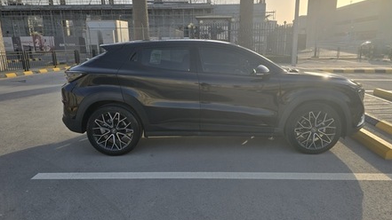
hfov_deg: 71.9
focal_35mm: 26
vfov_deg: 44.4
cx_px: 202
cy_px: 107
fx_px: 270
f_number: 1.7
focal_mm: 6.3
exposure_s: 1/1117
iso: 12
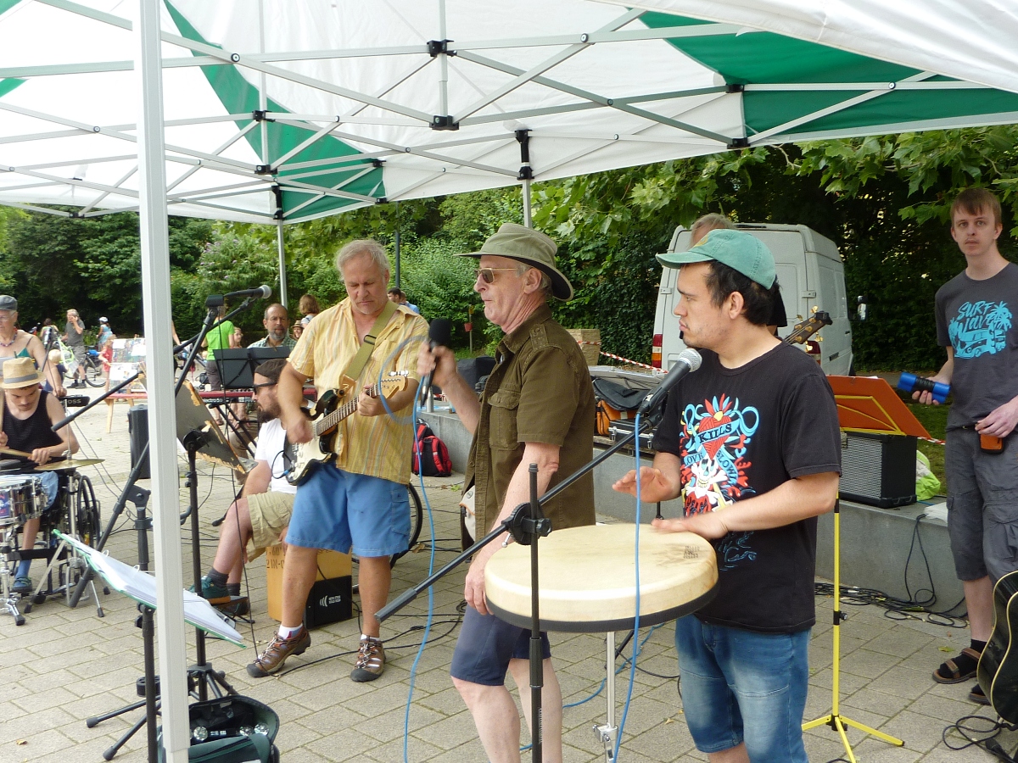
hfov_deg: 54.0
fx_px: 1000
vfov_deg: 41.8
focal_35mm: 34
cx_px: 509
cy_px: 382
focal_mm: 4.7
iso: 80
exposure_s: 1/80
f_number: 3.4
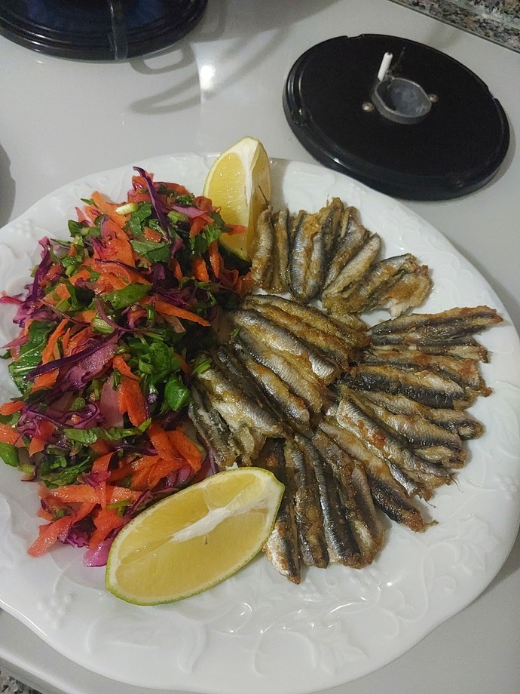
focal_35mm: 30
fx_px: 601
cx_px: 260
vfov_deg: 60.0
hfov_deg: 46.8
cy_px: 347
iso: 1000
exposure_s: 1/25
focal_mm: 4.6
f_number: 1.8
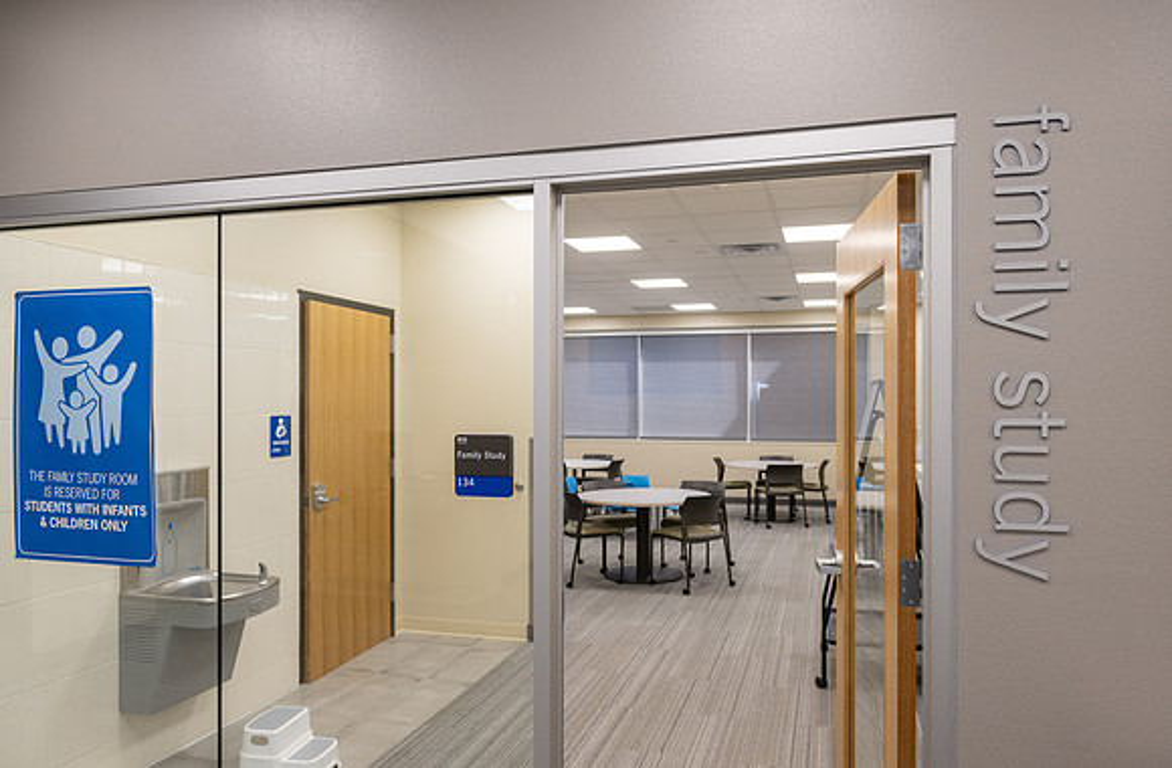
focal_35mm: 25
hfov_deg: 71.7
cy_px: 405
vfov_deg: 50.7
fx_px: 810
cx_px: 608
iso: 1000
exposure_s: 1/160
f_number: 5
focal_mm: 24
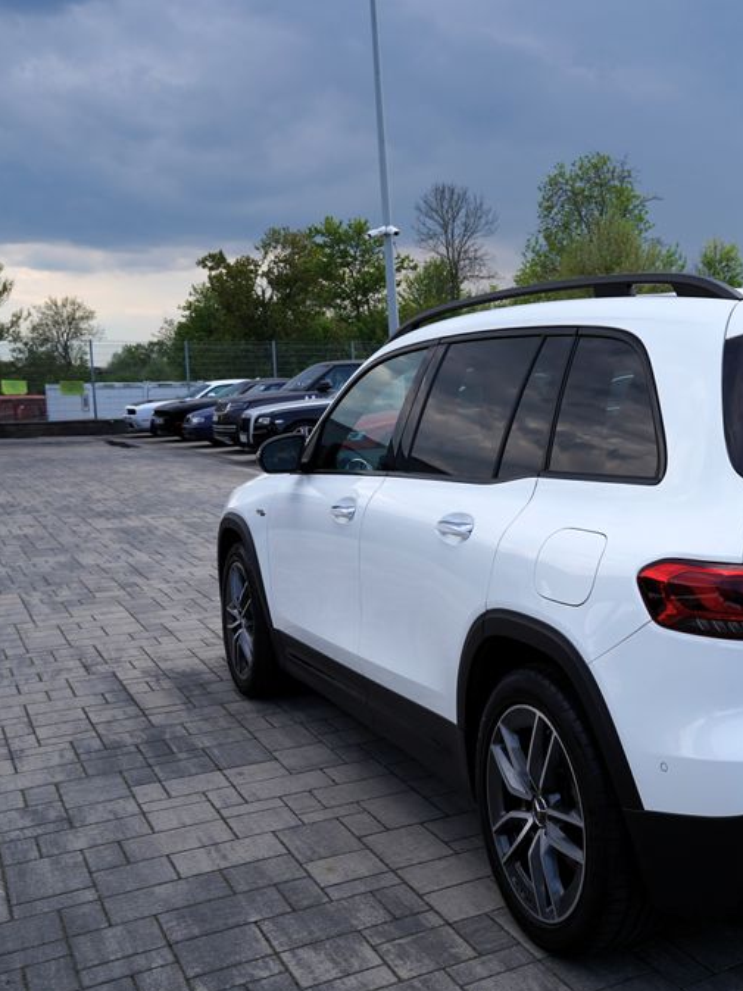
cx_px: 725
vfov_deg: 49.0
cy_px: 501
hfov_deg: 34.6
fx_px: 1088
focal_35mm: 38
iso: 100
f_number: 7.1
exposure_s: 1/200
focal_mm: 26
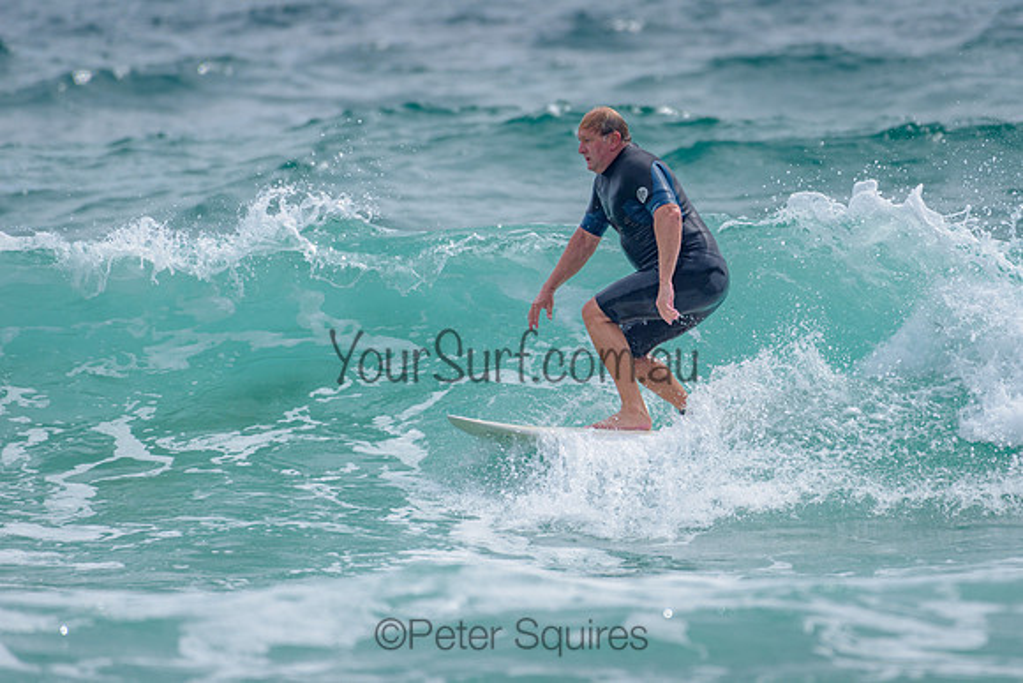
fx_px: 17411
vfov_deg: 2.2
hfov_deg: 3.4
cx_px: 620
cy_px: 265
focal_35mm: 613
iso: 140
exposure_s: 1/2000
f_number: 5.6
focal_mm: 500
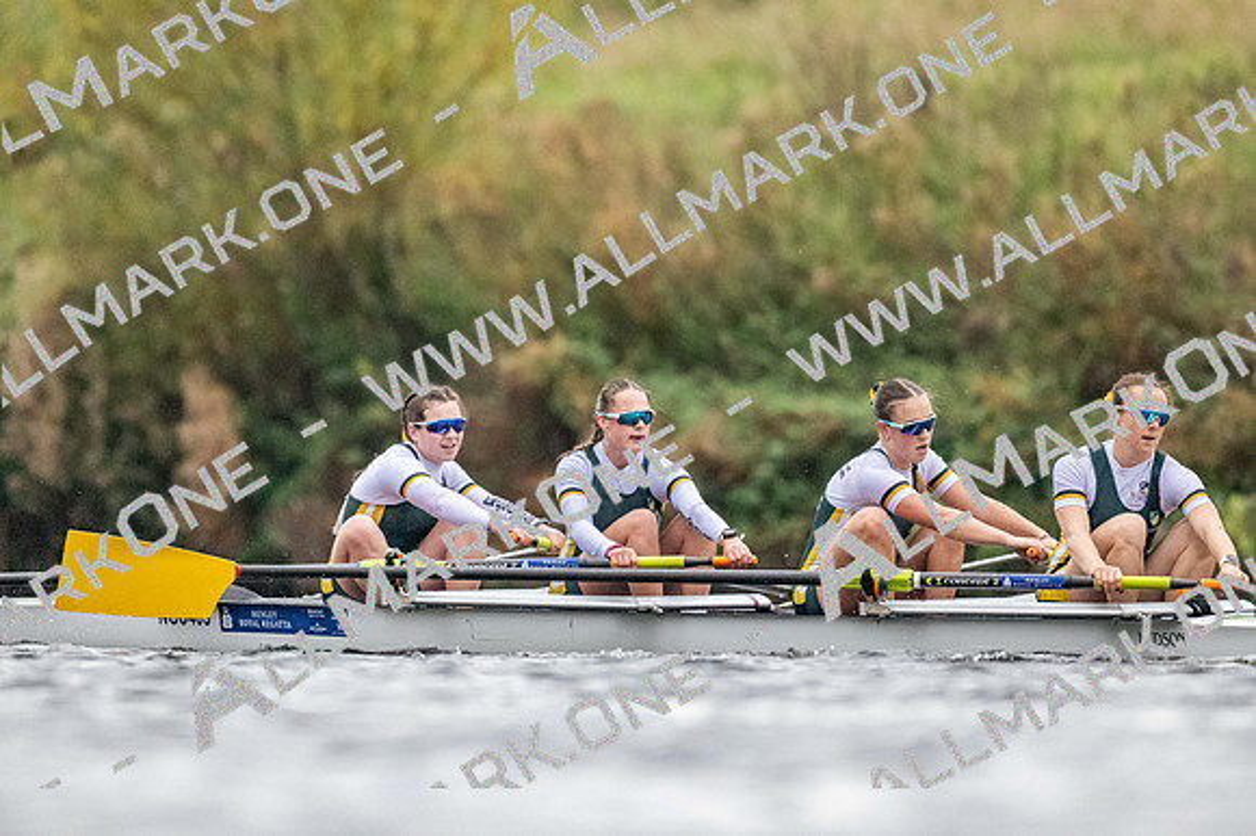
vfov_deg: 1.5
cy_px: 418
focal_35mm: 900
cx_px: 628
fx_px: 31381
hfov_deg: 2.3
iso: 4000
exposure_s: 1/2500
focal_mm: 600
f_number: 4
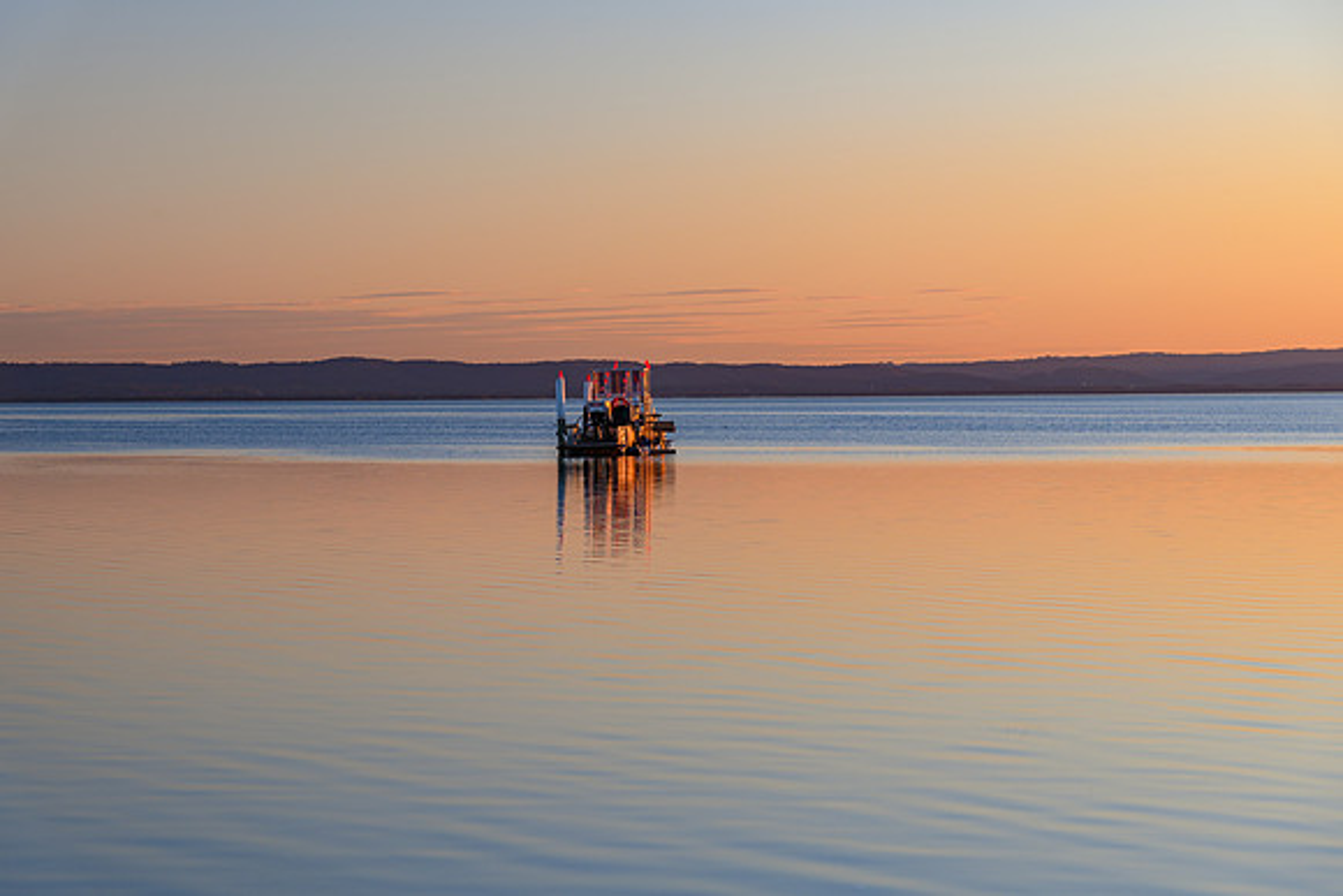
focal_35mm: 107
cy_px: 448
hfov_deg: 19.0
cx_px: 672
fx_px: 4007
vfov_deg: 12.8
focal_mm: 105
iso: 64
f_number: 8
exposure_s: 1/20
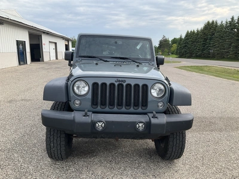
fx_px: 200
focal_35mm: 29
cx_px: 120
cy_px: 90
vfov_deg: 48.2
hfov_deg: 61.7
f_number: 1.8
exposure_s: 1/804
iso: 25
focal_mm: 3
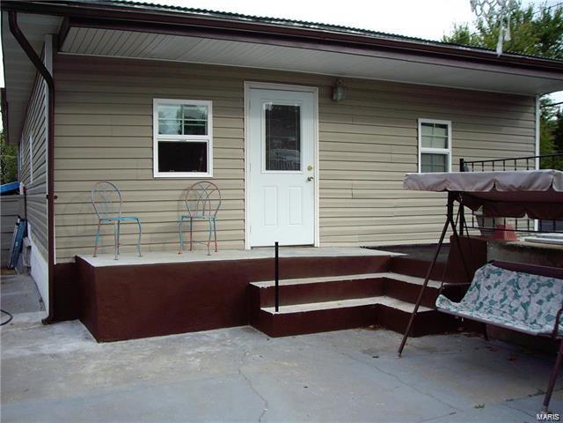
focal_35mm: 38
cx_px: 282
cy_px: 212
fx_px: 618
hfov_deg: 49.0
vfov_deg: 37.7
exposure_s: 1/200
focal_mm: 6.2
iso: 100
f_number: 4.3
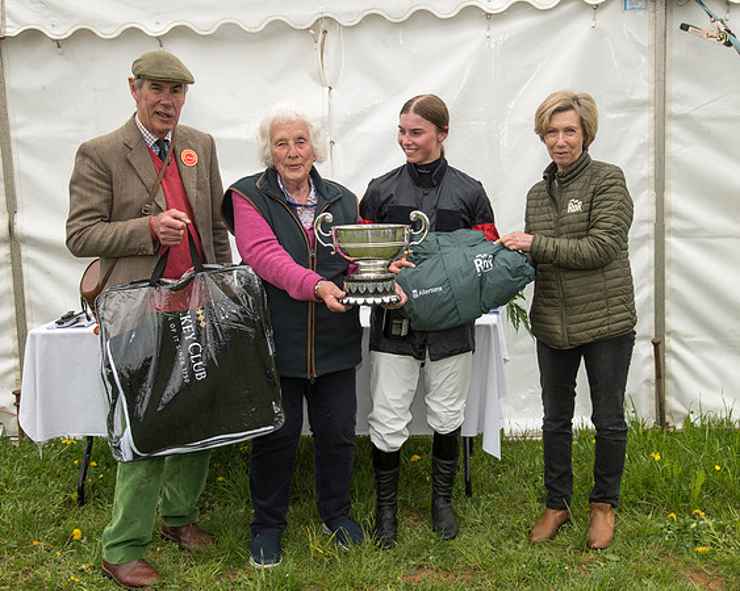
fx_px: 1086
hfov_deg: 37.6
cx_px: 415
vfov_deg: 30.5
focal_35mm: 50
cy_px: 296
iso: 400
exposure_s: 1/640
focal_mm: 44
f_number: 5.6
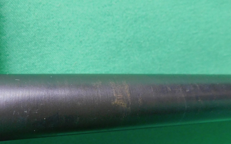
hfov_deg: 46.2
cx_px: 106
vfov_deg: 29.4
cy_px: 107
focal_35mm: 43
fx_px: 271
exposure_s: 1/30
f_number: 3
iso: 400
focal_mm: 4
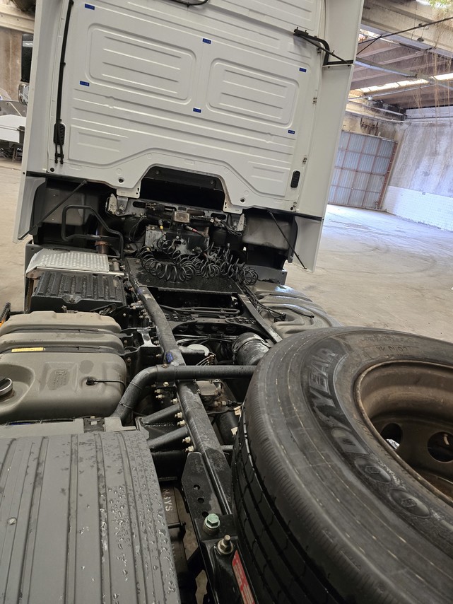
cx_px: 226
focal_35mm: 23
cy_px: 302
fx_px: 401
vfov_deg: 73.9
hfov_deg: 58.9
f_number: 1.7
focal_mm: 6.3
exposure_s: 1/120
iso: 500
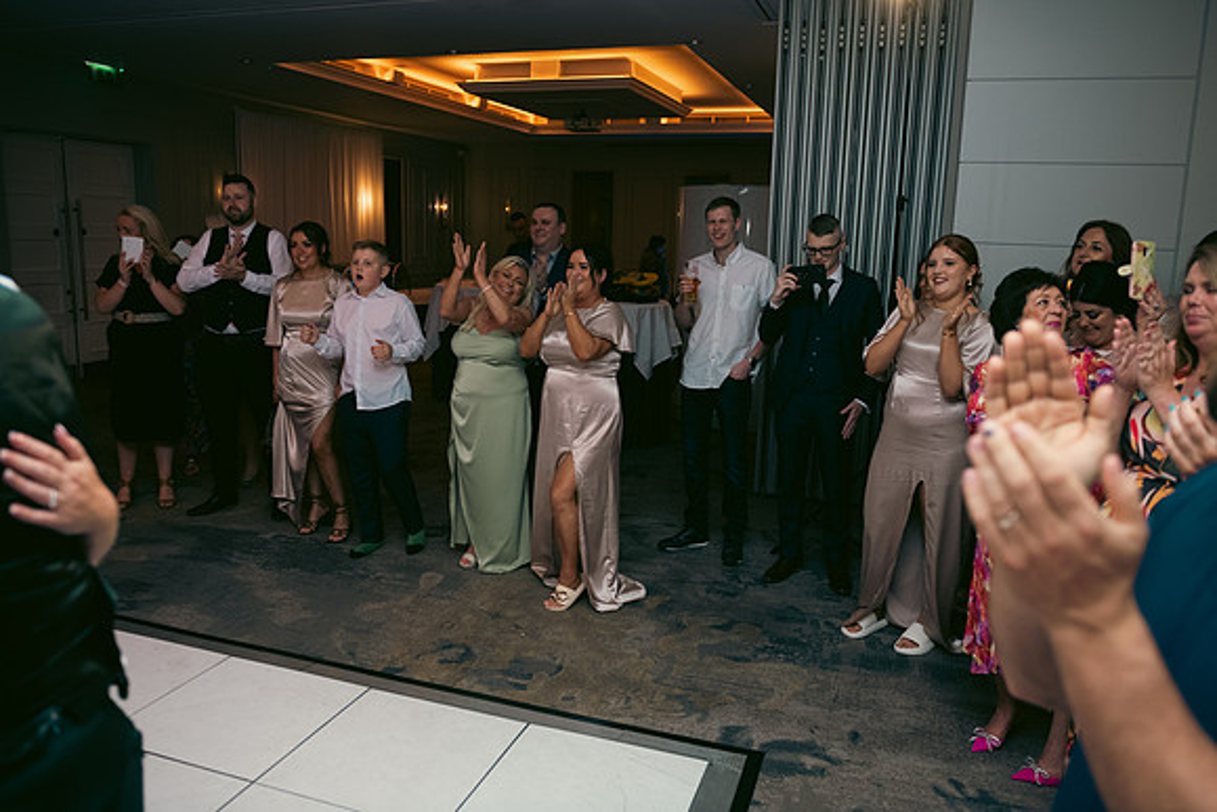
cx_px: 608
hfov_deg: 67.4
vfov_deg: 48.0
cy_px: 406
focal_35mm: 27
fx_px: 913
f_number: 3.5
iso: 800
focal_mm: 27
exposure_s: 1/160
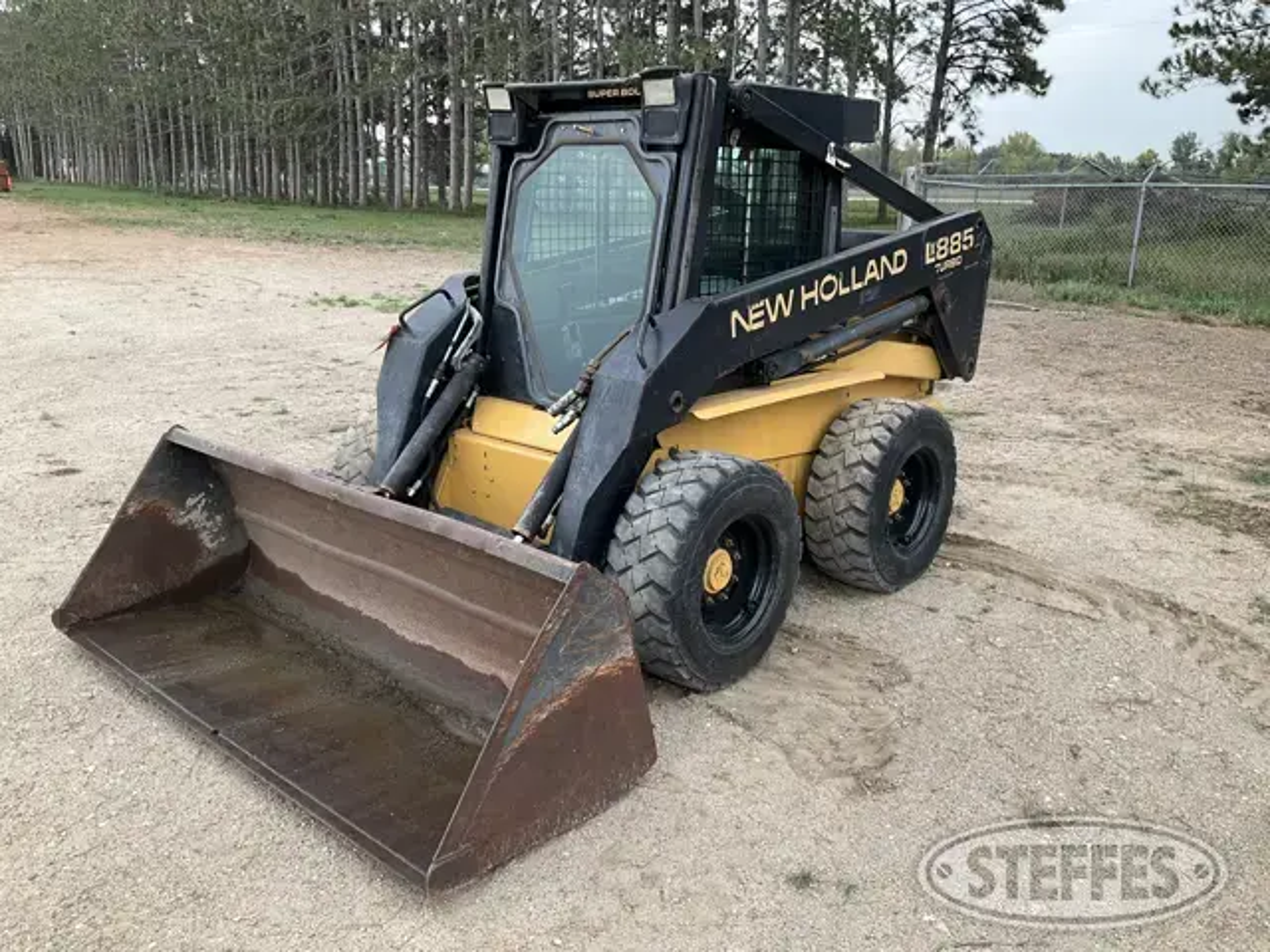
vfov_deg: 48.2
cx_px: 635
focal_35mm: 29
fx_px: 1064
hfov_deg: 61.7
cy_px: 476
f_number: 1.8
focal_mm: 3
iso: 25
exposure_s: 1/190
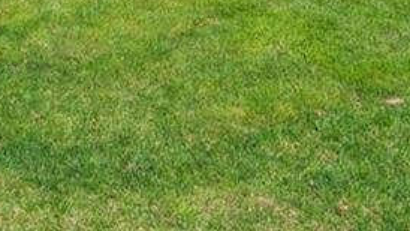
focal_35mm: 104
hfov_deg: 18.9
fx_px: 1130
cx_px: -141
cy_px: -316
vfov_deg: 10.2
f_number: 8
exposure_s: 1/500
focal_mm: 17
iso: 400
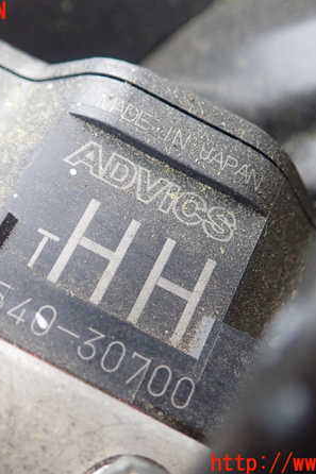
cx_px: 132
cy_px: 238
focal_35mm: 42
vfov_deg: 46.4
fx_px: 553
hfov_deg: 31.8
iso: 800
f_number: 2.3
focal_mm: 5.5
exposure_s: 1/125
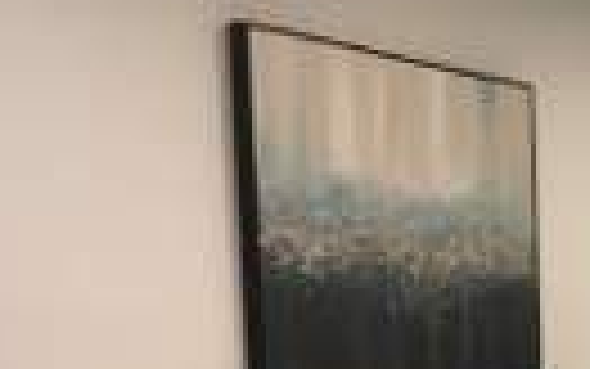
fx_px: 1818
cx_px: 955
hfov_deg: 16.4
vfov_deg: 11.0
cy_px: 594
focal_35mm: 113
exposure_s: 1/30
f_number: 2.2
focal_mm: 4.15
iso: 64
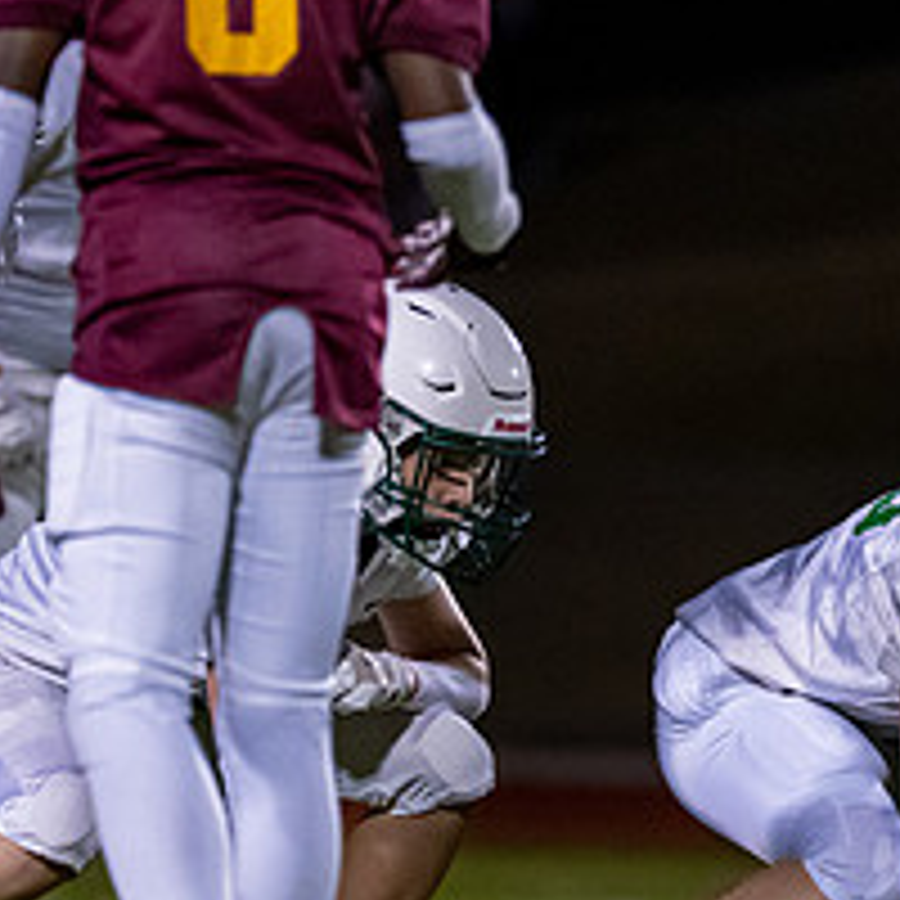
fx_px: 22944
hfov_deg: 2.2
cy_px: 502
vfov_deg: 2.2
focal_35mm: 780
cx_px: 918
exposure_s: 1/1250
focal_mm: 200
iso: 4000
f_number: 2.8
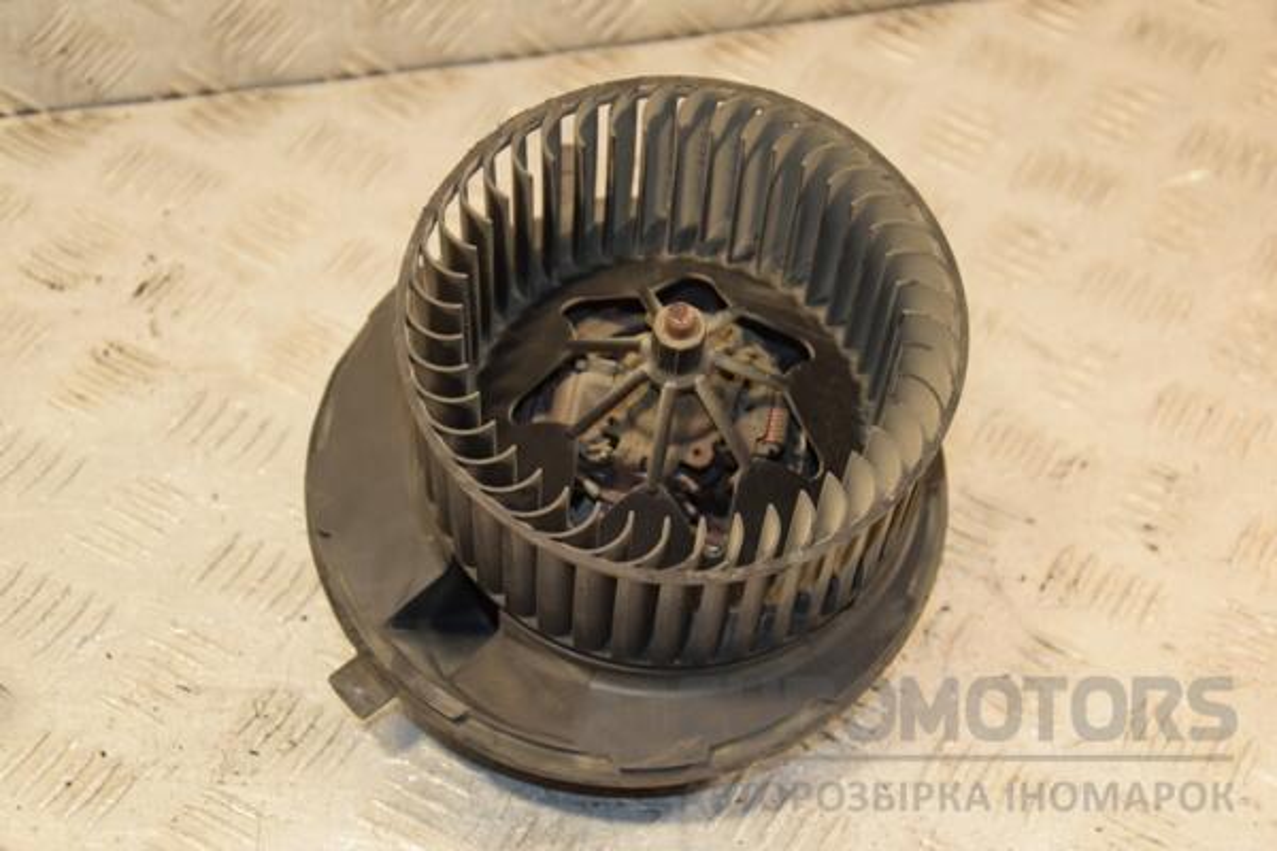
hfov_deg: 27.0
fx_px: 2660
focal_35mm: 75
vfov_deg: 18.2
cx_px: 638
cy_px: 426
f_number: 5
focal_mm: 50
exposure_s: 1/125
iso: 800
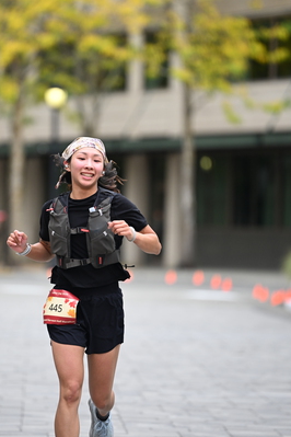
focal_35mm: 262
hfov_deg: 5.2
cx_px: 91
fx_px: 3177
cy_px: 191
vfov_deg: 7.9
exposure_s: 1/2000
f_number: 2.8
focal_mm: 190
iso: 640
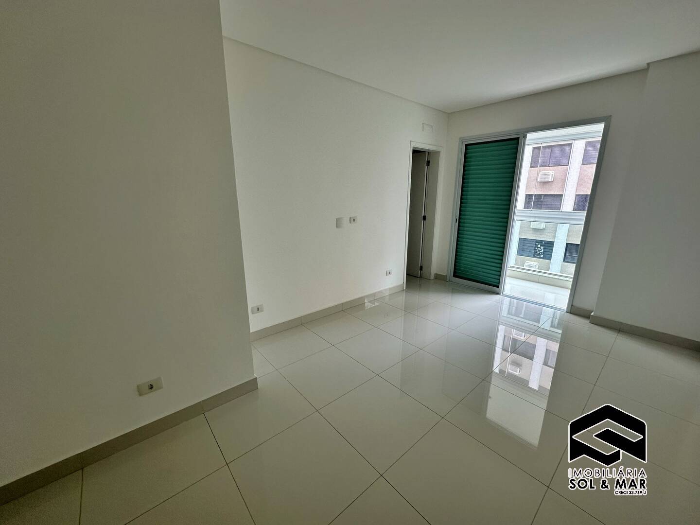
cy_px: 262
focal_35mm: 14
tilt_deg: -13.3
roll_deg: -0.6
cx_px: 350
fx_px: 283
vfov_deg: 85.7
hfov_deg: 102.1
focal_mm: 2.22
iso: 80
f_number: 2.2
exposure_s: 1/99
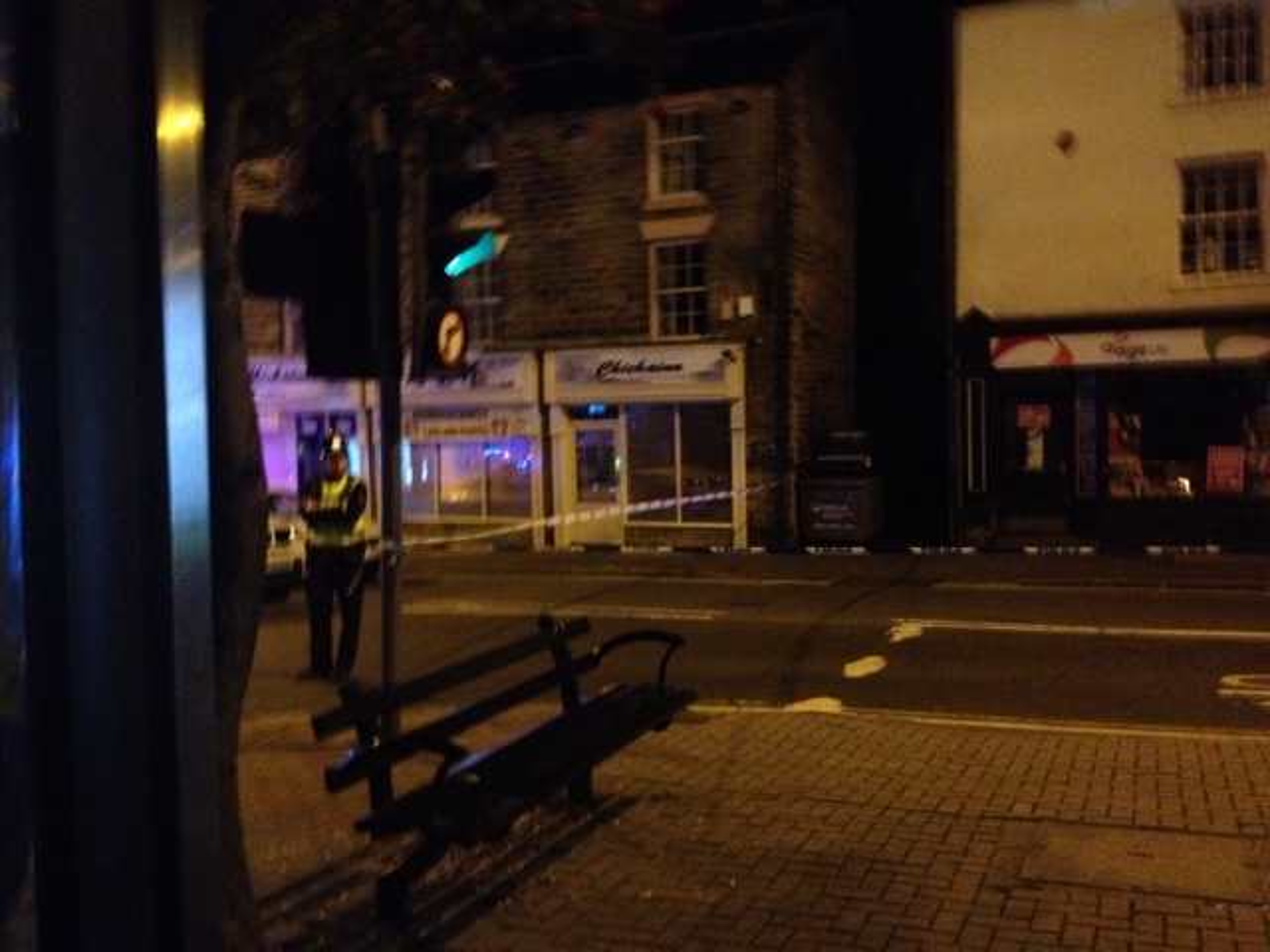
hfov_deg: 52.6
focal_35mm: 35
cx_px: 635
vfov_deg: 40.7
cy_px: 476
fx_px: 1284
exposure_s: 1/15
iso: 800
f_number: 2.4
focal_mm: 4.28
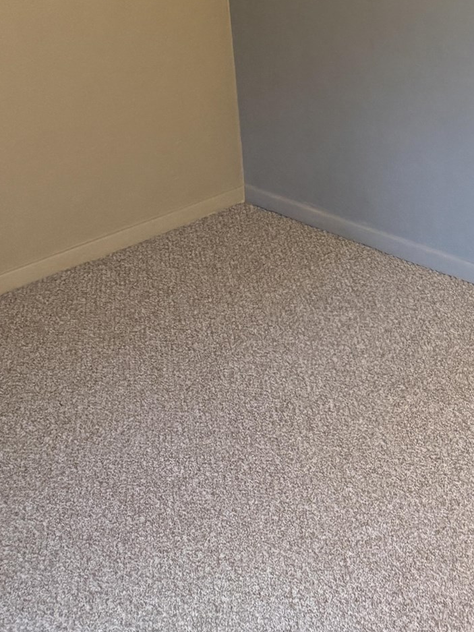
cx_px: 534
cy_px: -74
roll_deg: +3.8
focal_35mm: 59
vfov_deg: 29.3
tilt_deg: -5.8
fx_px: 1077
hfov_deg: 23.2
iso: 640
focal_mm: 6.76
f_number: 1.78
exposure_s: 1/40
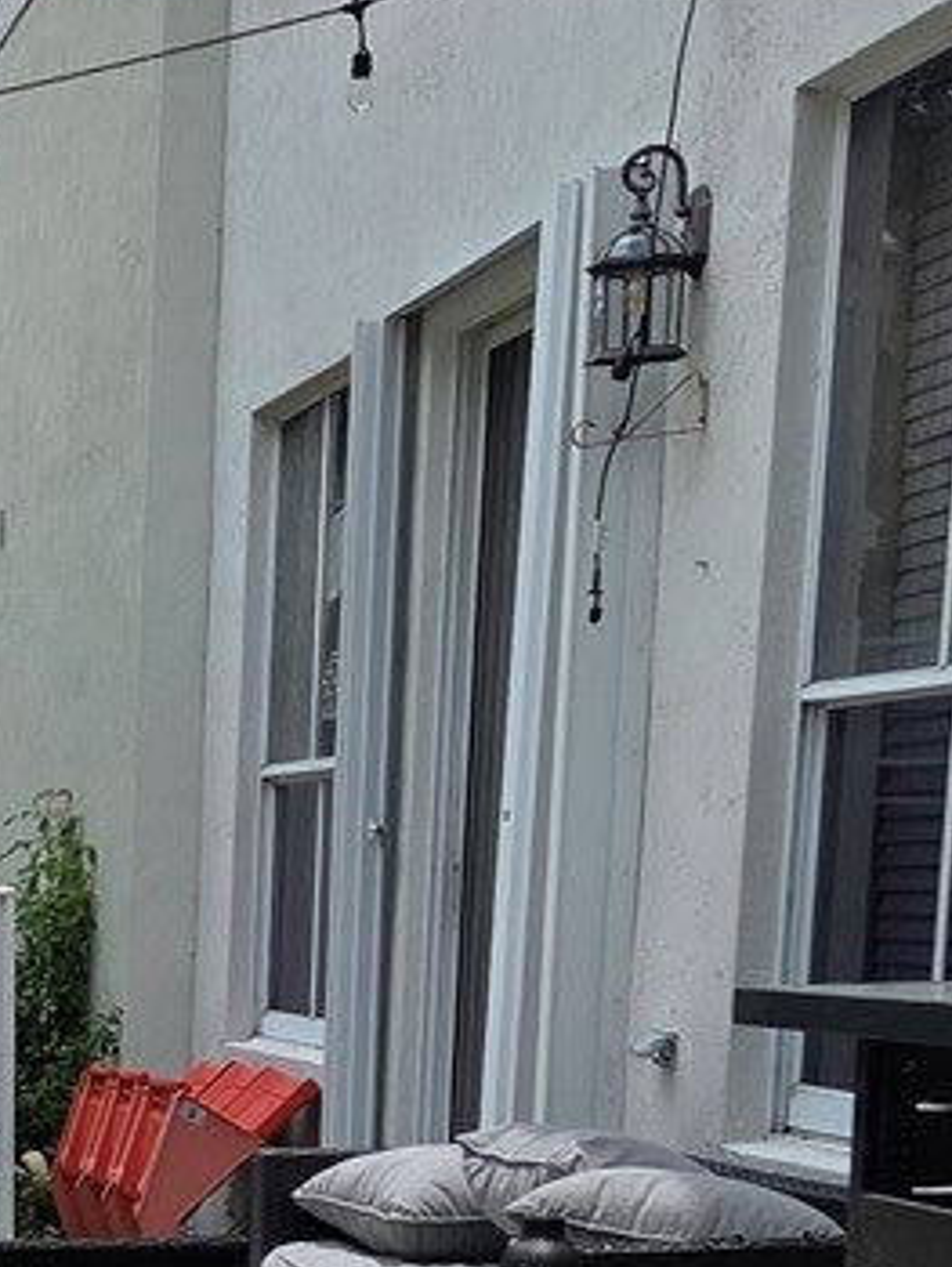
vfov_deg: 17.8
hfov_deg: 12.8
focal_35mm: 105
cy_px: 1513
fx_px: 3846
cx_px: -753
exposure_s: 1/3628
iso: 80
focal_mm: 5.4
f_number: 1.8
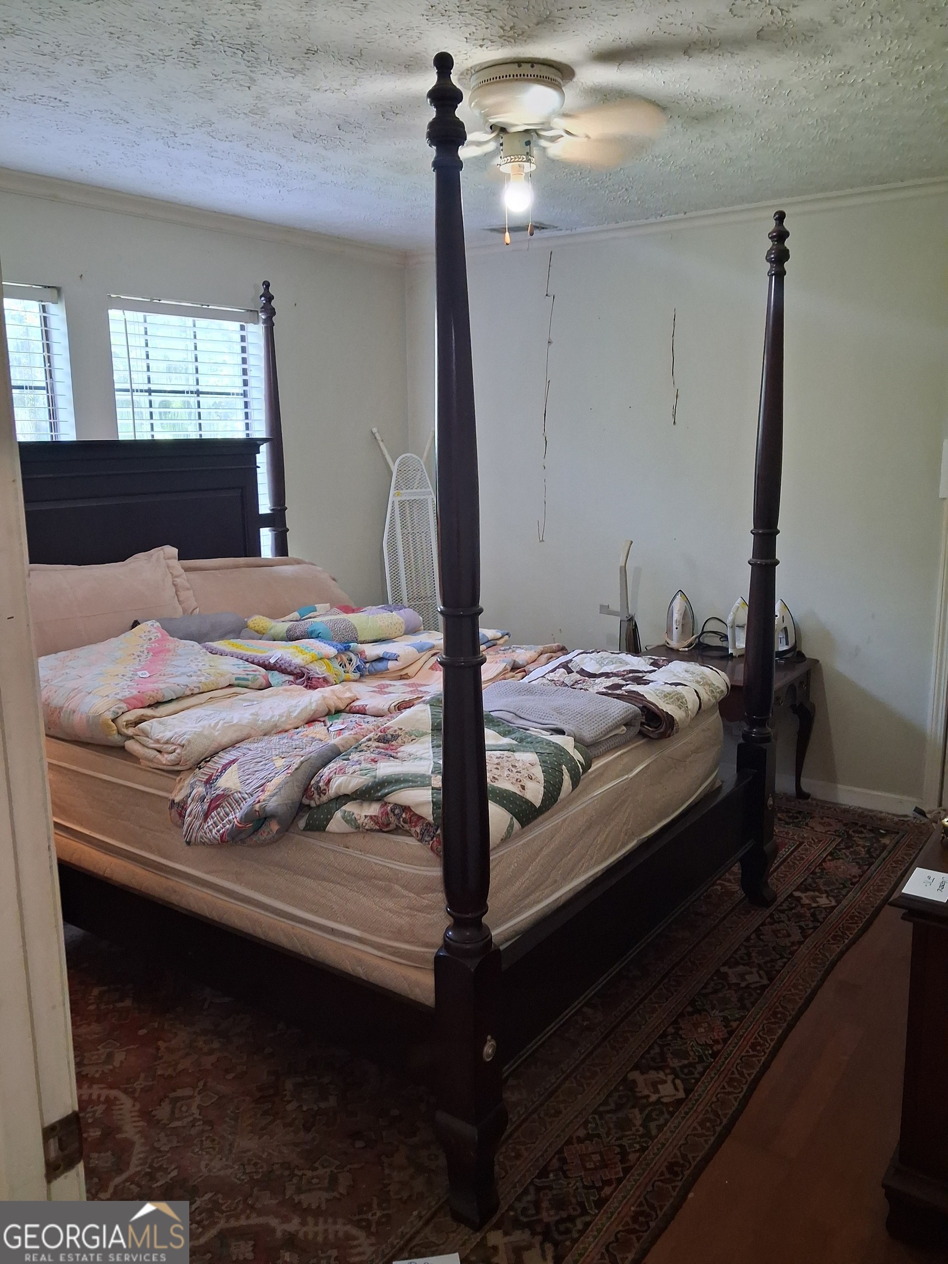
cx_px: 474
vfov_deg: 65.3
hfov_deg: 51.4
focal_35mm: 27
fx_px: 986
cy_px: 632
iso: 400
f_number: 1.8
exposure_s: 1/50
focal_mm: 4
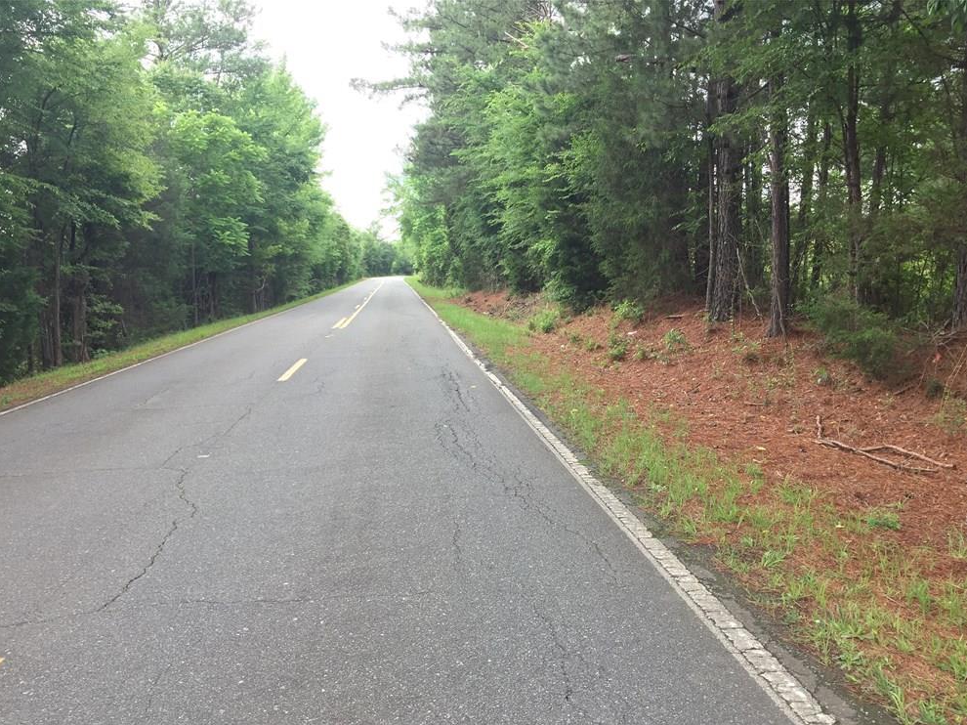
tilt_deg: -6.6
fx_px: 838
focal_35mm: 30
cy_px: 374
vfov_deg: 46.8
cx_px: 482
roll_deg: +0.6
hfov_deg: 60.0
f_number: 2.2
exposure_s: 1/120
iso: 40
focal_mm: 4.15
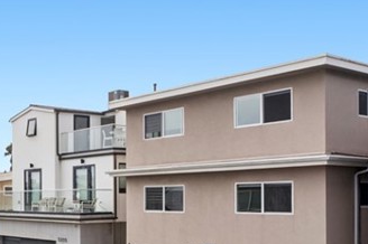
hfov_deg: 34.7
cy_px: 191
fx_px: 511
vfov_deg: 26.5
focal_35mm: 50
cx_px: -26
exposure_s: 1/160
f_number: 9
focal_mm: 16
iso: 80
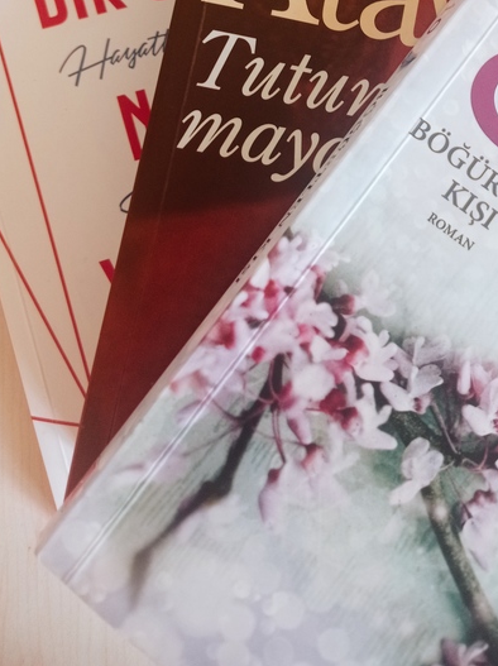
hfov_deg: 29.0
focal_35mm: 49
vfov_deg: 37.0
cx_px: 392
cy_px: 97
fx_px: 942
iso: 179
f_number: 1.79
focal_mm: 4.74
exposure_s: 1/33.3
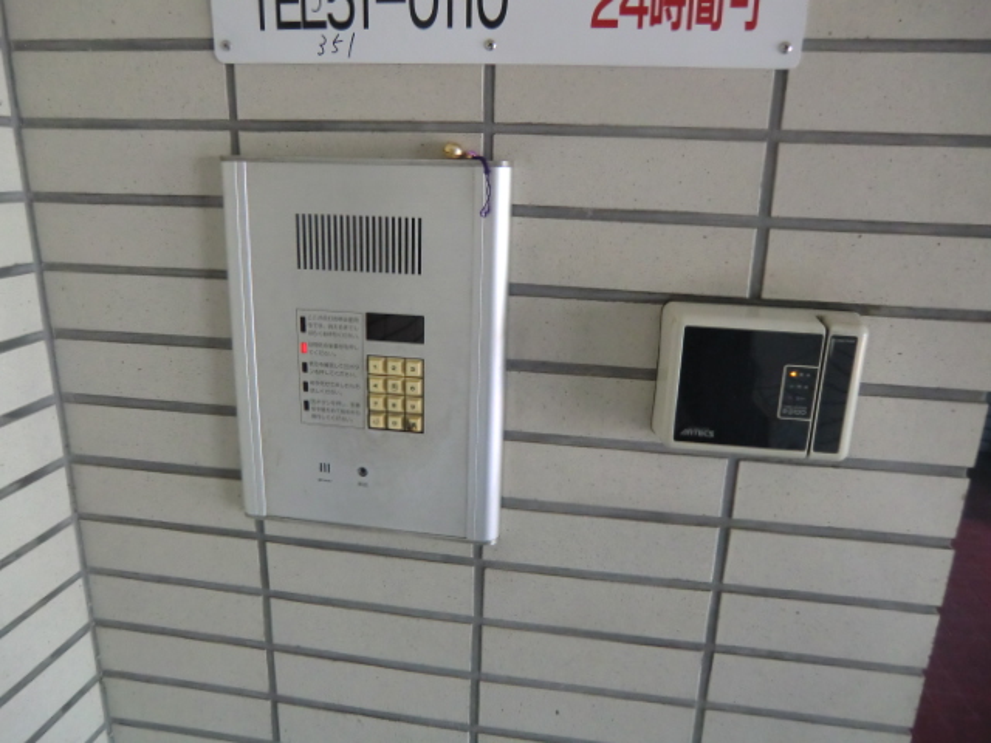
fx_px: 687
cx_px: 496
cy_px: 372
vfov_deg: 56.8
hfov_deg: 71.6
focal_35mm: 24
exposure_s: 1/60
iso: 320
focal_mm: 4.3
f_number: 3.2
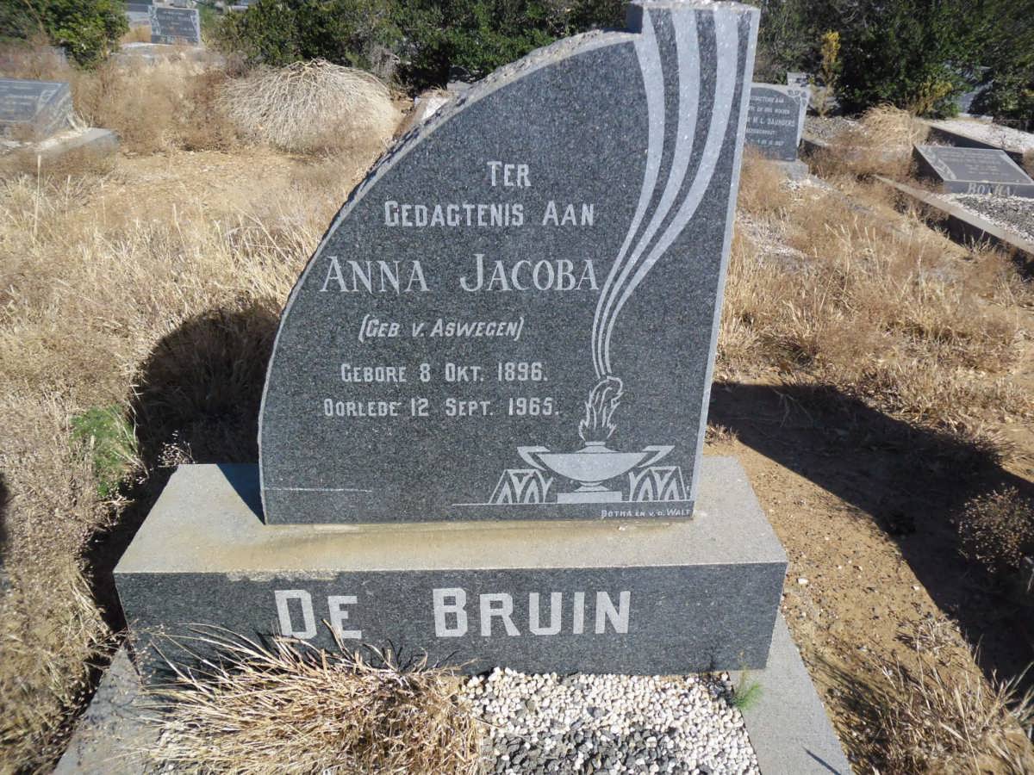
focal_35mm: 27
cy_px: 388
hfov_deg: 65.3
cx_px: 517
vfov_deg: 51.4
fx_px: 807
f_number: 3.5
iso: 80
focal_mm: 4.9
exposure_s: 1/939
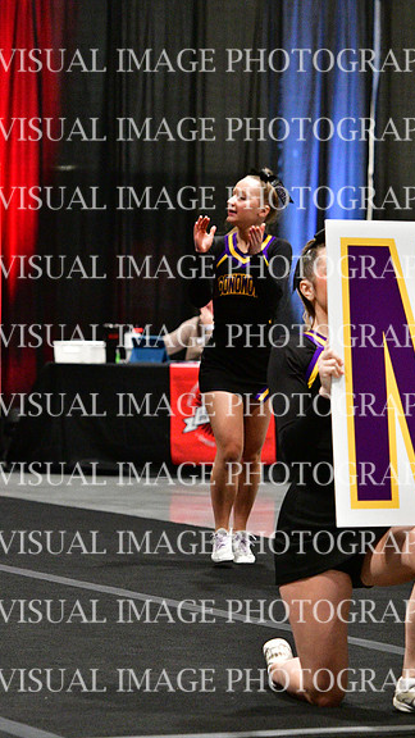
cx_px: 217
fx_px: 3404
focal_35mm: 174
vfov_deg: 12.4
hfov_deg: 7.0
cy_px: 370
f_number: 4
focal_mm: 110
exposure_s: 1/400
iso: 5000
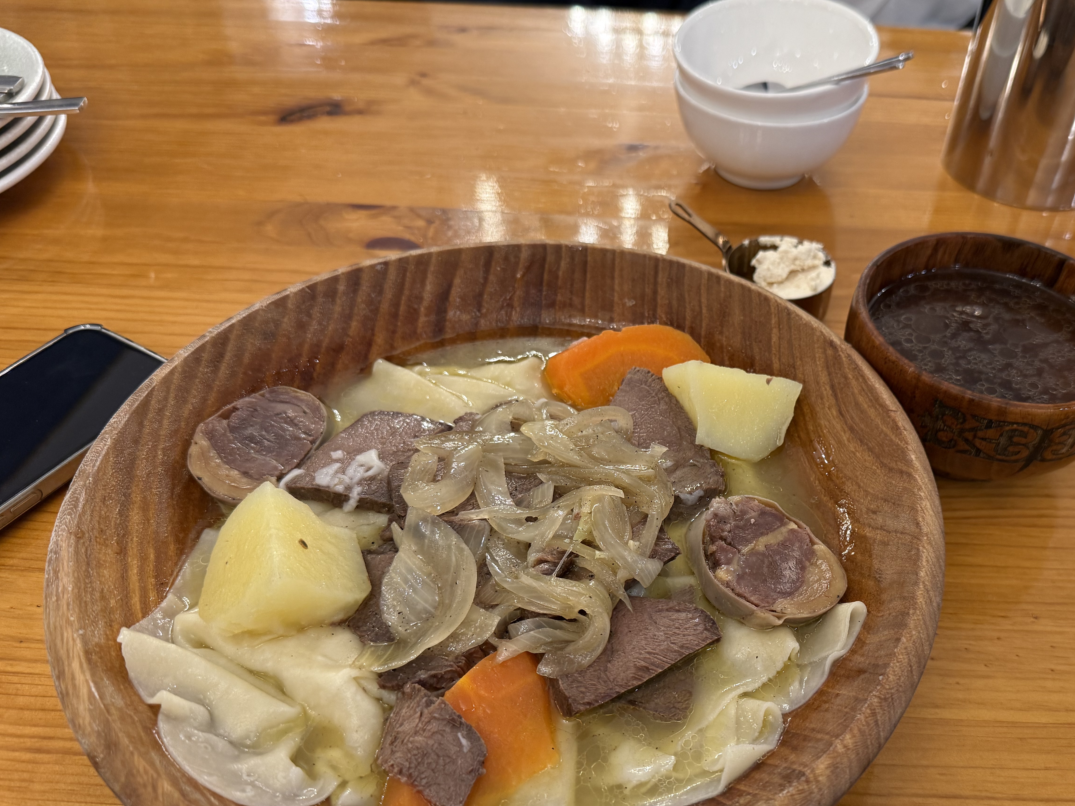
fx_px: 932
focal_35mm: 30
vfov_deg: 46.7
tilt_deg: -44.8
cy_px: 444
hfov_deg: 59.4
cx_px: 655
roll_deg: -1.0
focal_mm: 6.76
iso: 160
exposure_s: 1/50
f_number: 1.78
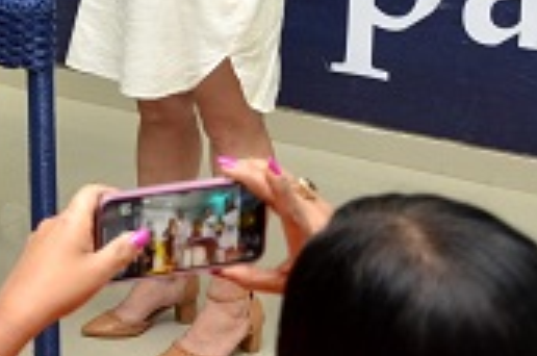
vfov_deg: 11.4
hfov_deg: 16.3
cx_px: -256
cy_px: -180
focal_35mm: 115
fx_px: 1712
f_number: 3.8
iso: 800
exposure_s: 1/160
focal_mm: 22
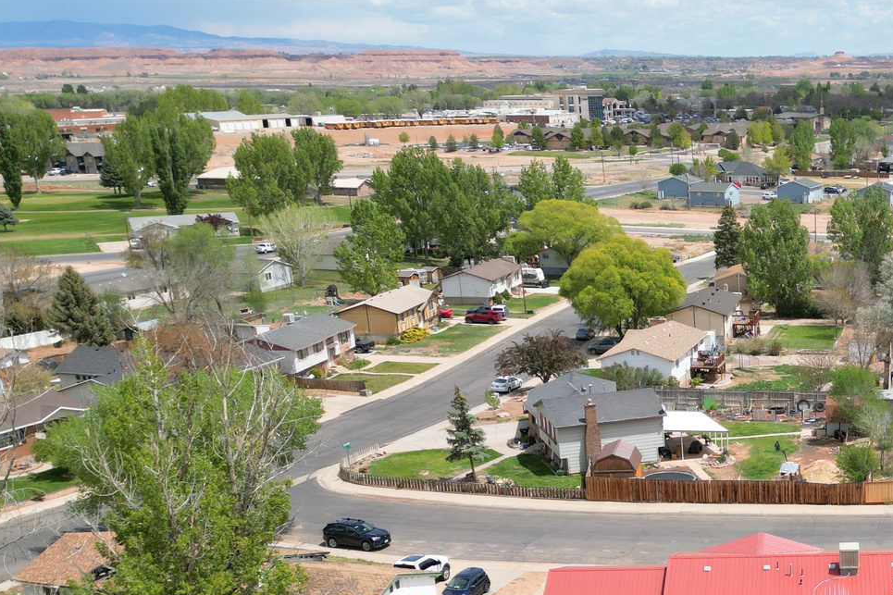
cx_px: 839
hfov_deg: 34.9
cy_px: 543
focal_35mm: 53
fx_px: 1314
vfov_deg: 24.7
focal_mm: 6.72
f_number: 1.7
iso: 120
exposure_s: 1/4000
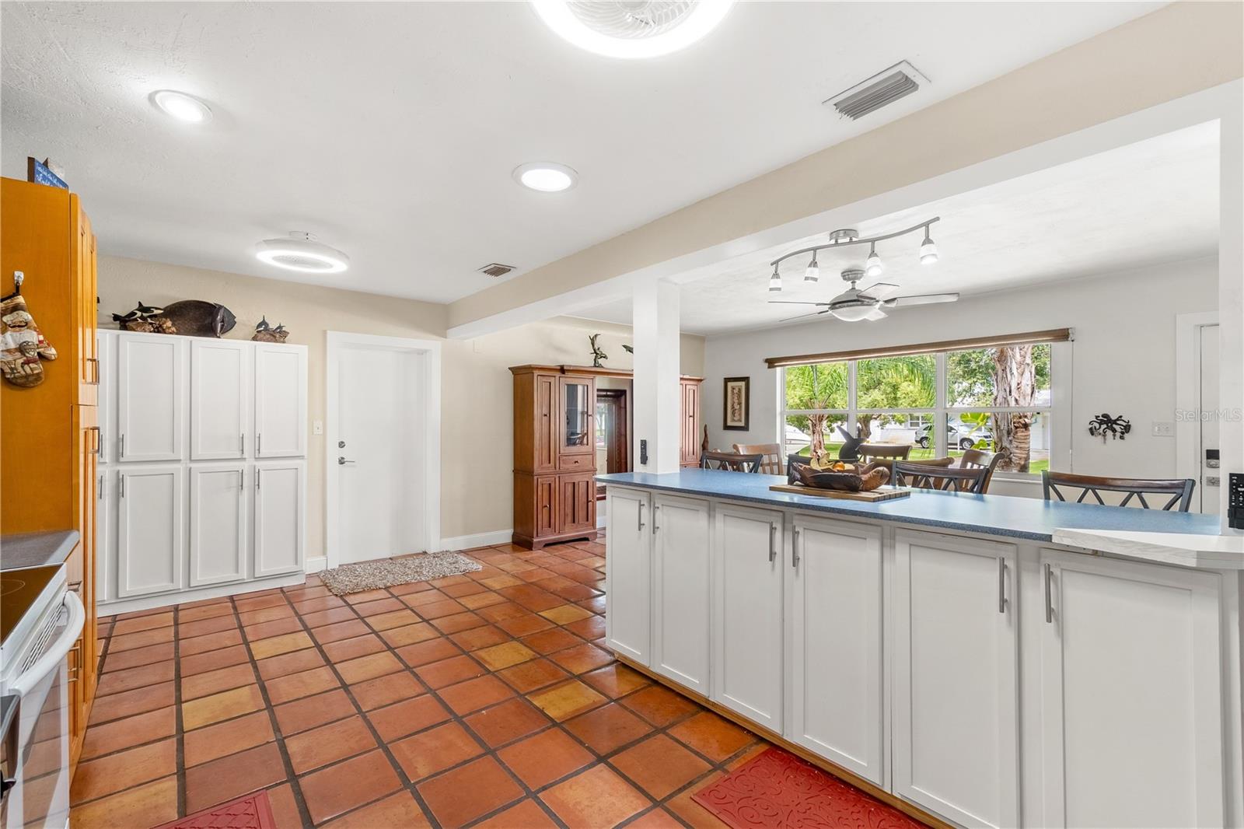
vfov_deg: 77.3
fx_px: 518
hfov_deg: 100.4
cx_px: 622
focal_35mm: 15
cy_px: 414
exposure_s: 1/200
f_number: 8
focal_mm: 10
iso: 250
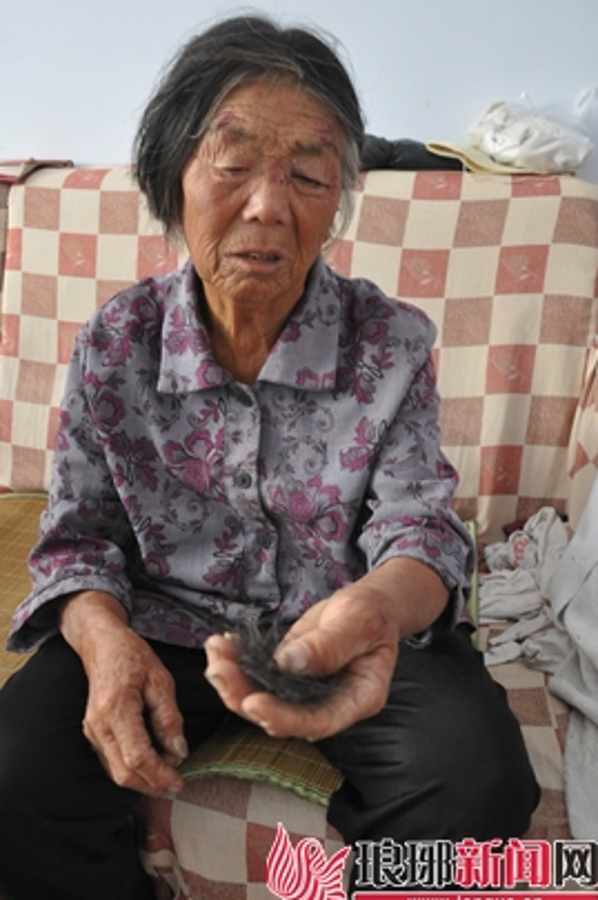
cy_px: 447
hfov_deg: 43.5
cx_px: 290
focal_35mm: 30
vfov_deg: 62.0
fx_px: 749
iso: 1600
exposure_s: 1/30
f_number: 3.5
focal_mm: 18
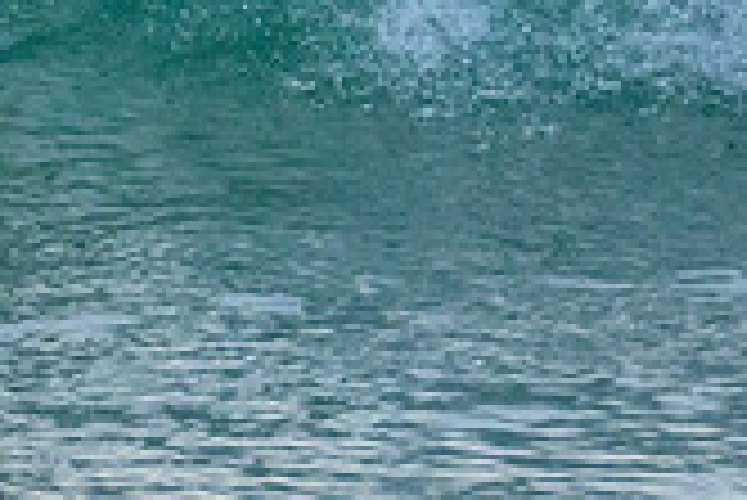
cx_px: -441
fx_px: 60995
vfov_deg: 0.5
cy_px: -359
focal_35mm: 2937
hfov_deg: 0.7
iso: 9000
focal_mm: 800
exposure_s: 1/1000
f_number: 11
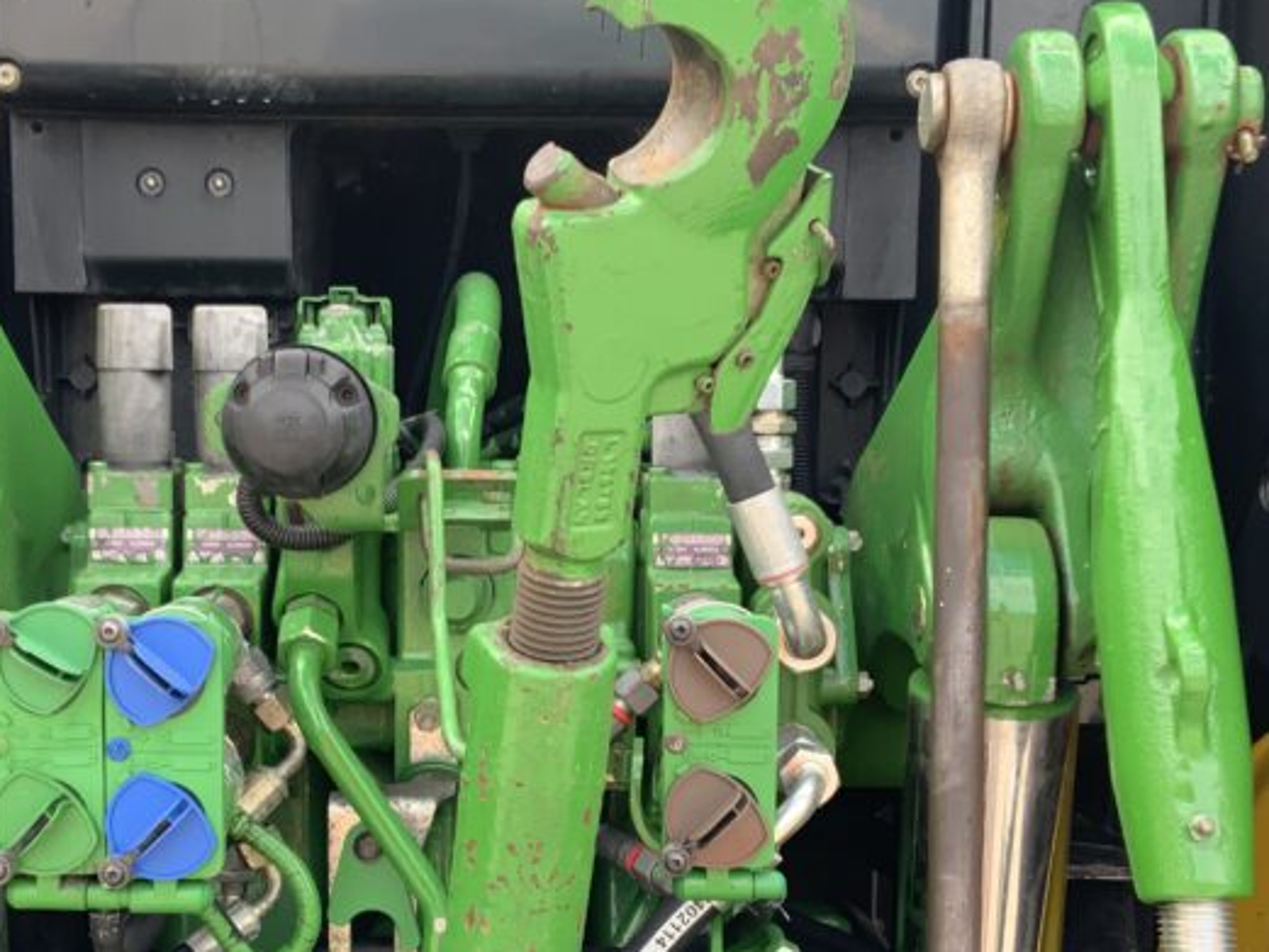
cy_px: 567
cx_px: 497
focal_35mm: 57
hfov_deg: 33.6
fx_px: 2090
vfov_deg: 25.6
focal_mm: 3
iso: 16
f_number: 1.8
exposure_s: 1/125
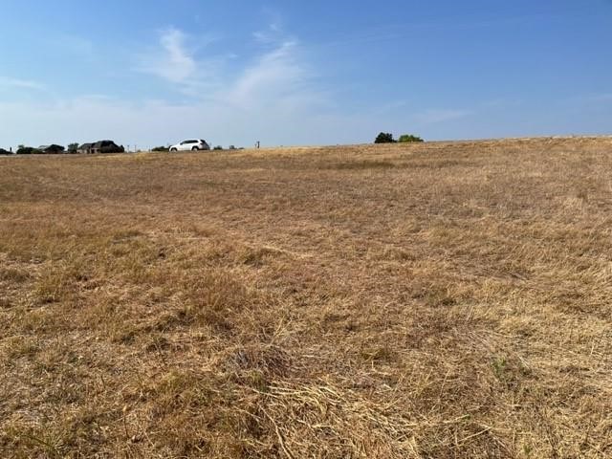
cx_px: 306
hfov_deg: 67.3
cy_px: 230
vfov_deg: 53.1
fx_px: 460
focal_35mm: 26
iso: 50
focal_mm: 5.1
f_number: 1.6
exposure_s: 1/5319
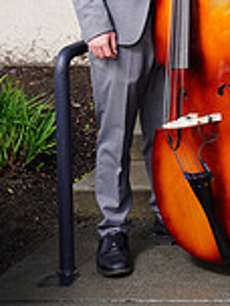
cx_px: 547
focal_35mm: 136
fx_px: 1205
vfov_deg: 14.1
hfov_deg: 9.7
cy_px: -49
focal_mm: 37
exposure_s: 1/200
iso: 200
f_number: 6.3
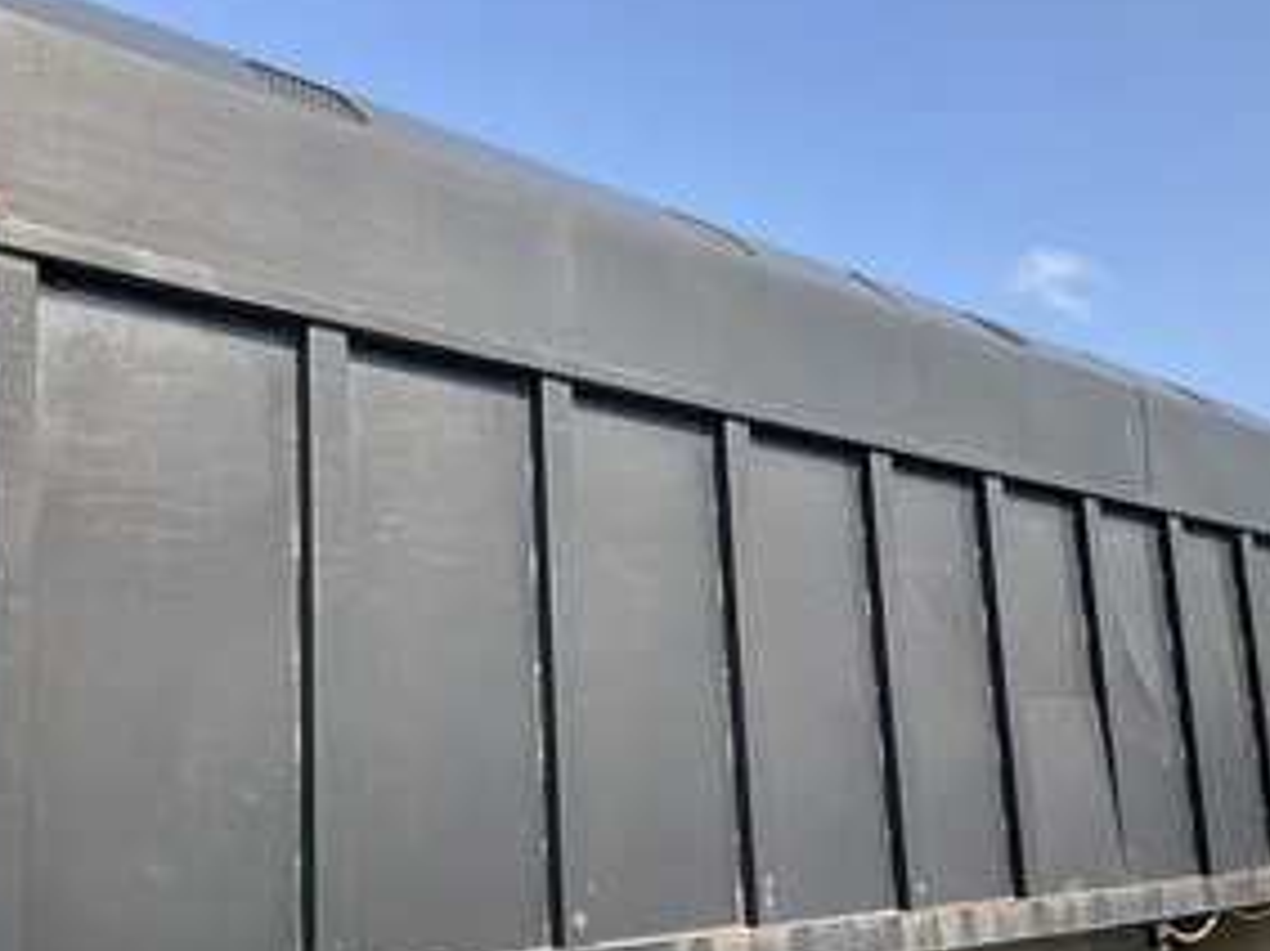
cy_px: 570
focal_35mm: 41
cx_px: 552
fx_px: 1504
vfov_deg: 35.0
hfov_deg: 45.7
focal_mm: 3
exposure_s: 1/719
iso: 25
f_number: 1.8
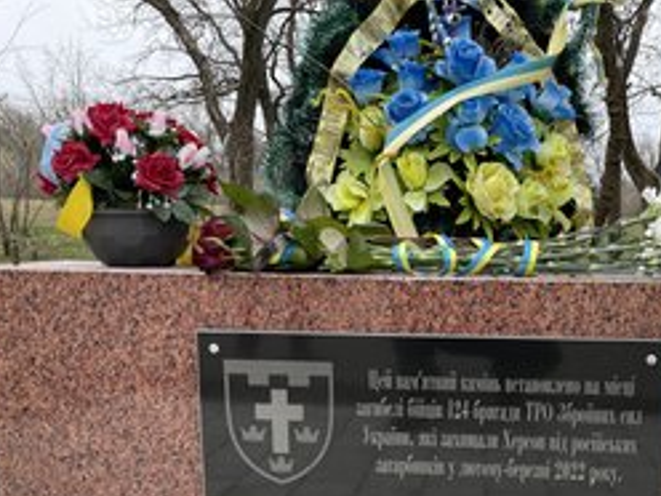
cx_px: 456
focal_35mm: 42
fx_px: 802
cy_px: 397
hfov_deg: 44.0
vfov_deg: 33.4
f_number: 1.6
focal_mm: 4.2
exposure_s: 1/373
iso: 32
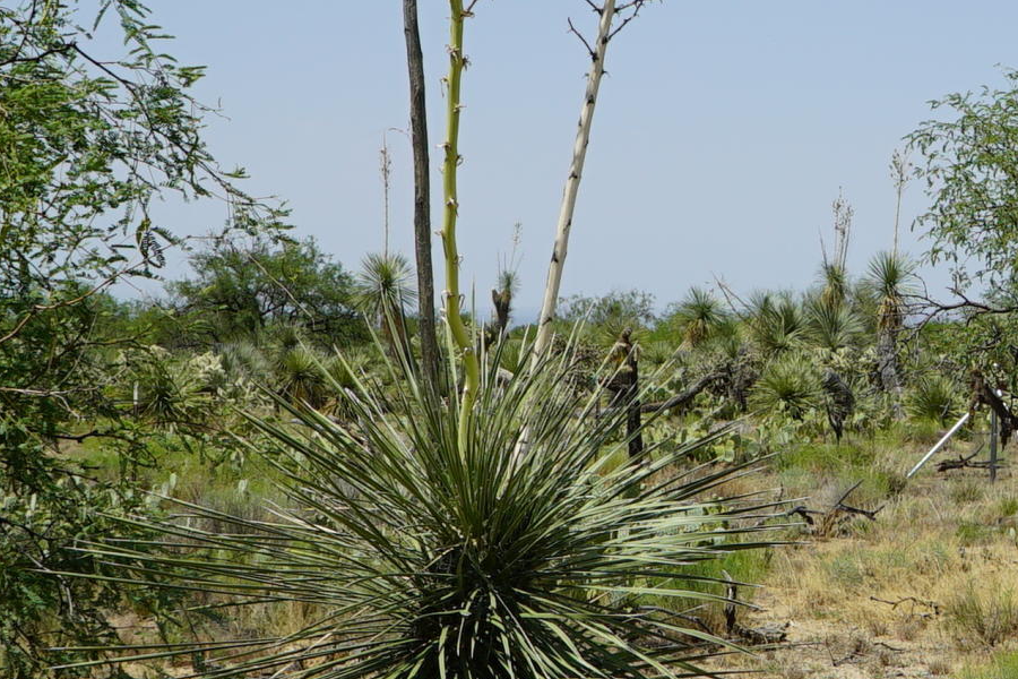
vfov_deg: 13.7
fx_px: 2828
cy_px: 245
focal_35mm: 100
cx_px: 943
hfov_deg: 20.0
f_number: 14
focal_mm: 30
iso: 100
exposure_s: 1/160
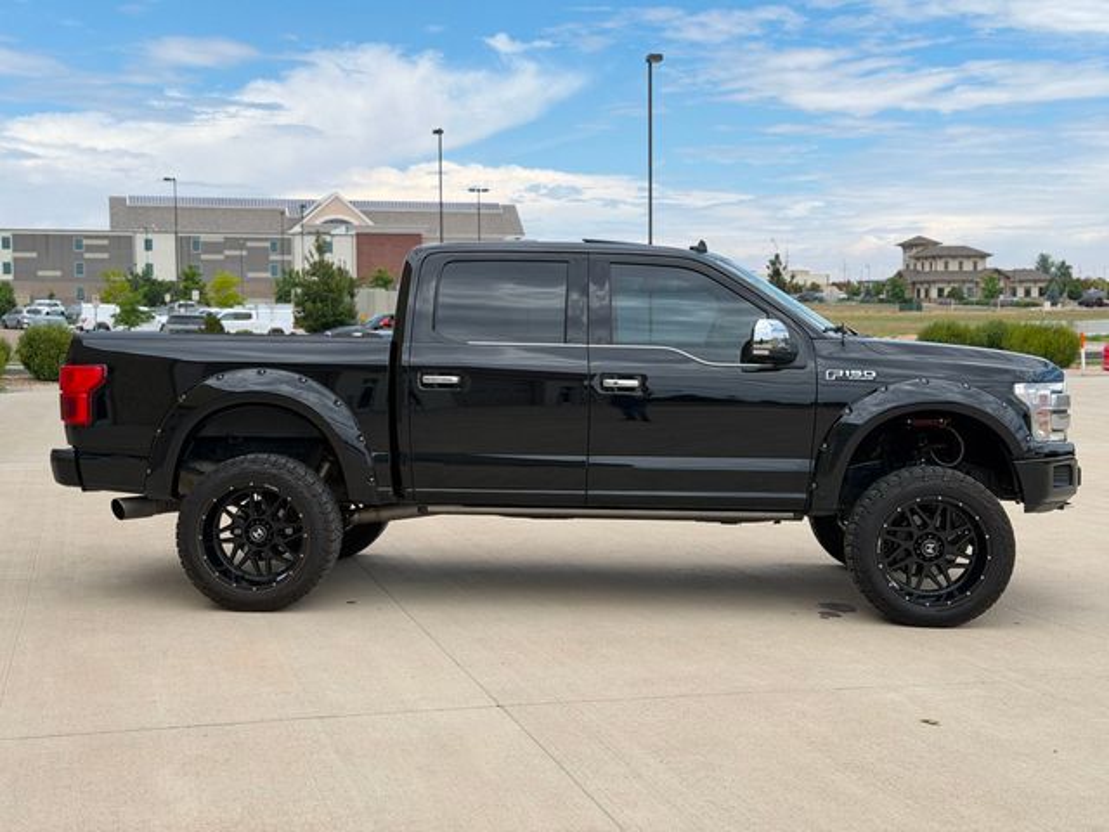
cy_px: 416
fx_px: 1538
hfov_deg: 39.7
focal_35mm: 48
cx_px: 554
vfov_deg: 30.3
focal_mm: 6.76
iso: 80
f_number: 1.78
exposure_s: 1/2762
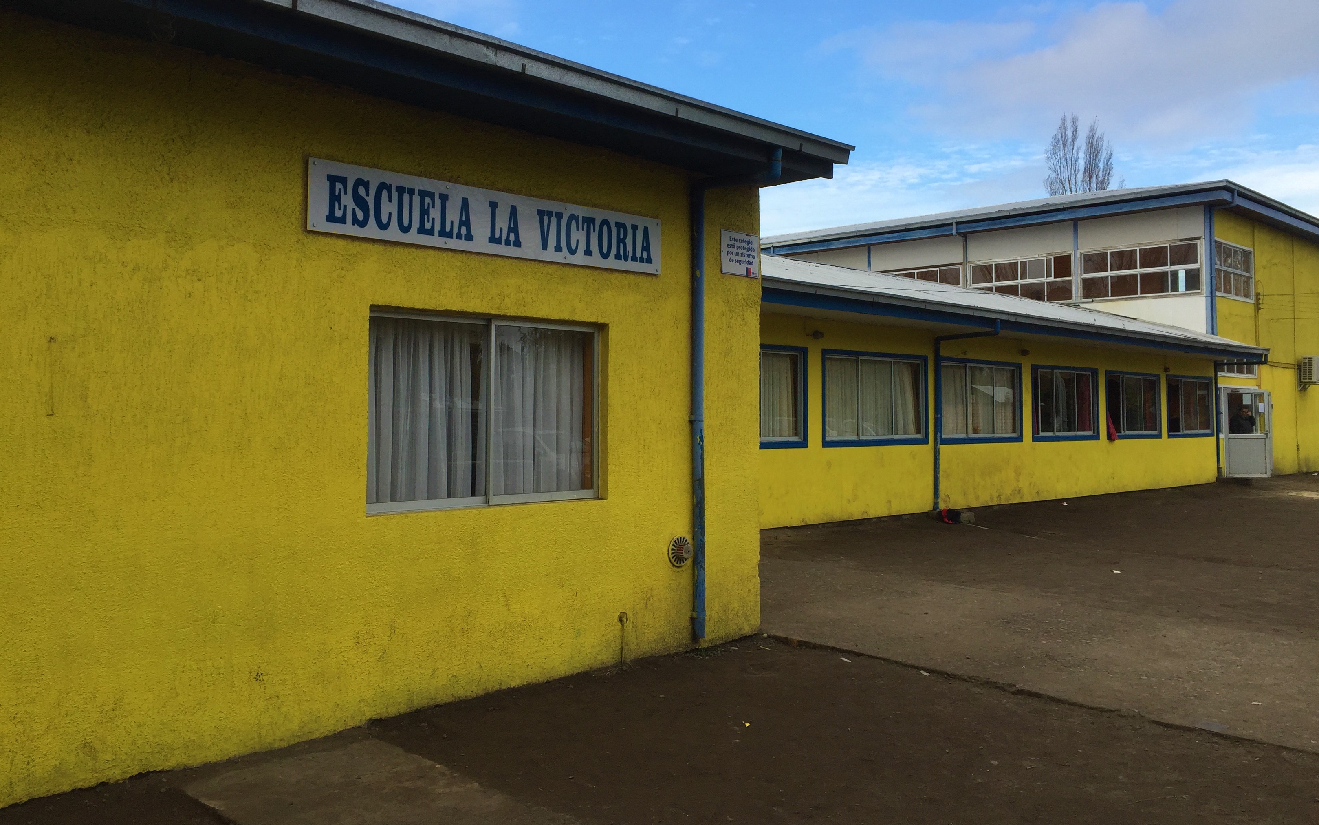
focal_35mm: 31
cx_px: 664
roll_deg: -1.1
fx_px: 1114
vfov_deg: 40.5
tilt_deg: +3.5
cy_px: 359
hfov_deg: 61.2
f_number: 2.2
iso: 32
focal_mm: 4.15
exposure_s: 1/694
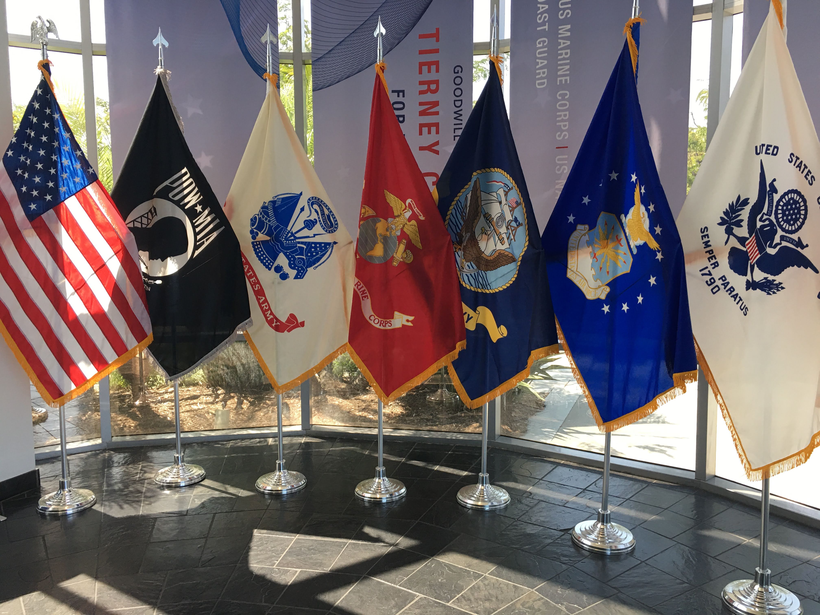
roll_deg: -0.1
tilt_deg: -5.3
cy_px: 308
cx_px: 410
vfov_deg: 48.2
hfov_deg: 61.7
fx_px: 687
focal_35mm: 29
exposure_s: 1/30
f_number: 2.2
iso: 25
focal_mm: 4.15
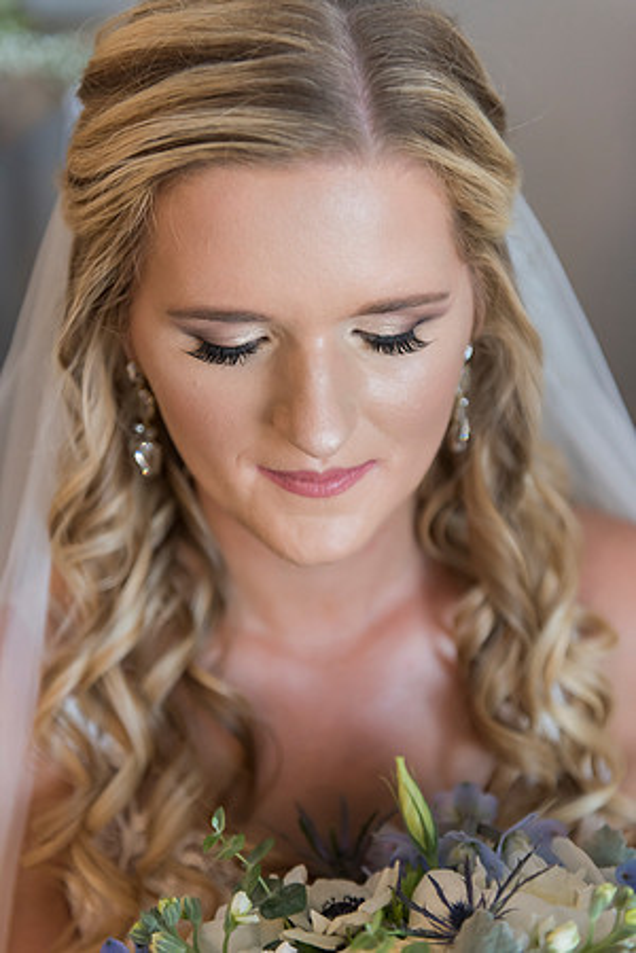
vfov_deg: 33.4
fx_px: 1590
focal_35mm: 60
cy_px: 476
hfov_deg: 22.6
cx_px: 318
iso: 1000
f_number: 2.8
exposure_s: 1/200
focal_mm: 60
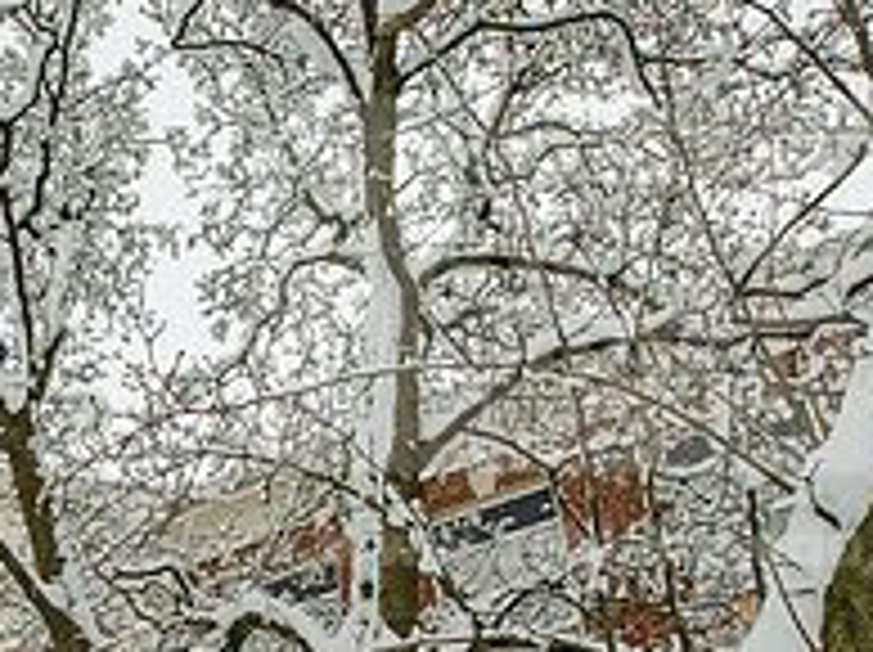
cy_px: 641
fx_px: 1234
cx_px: 117
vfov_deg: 28.0
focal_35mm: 49
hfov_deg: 36.9
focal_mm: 17
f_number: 5
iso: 250
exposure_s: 1/400
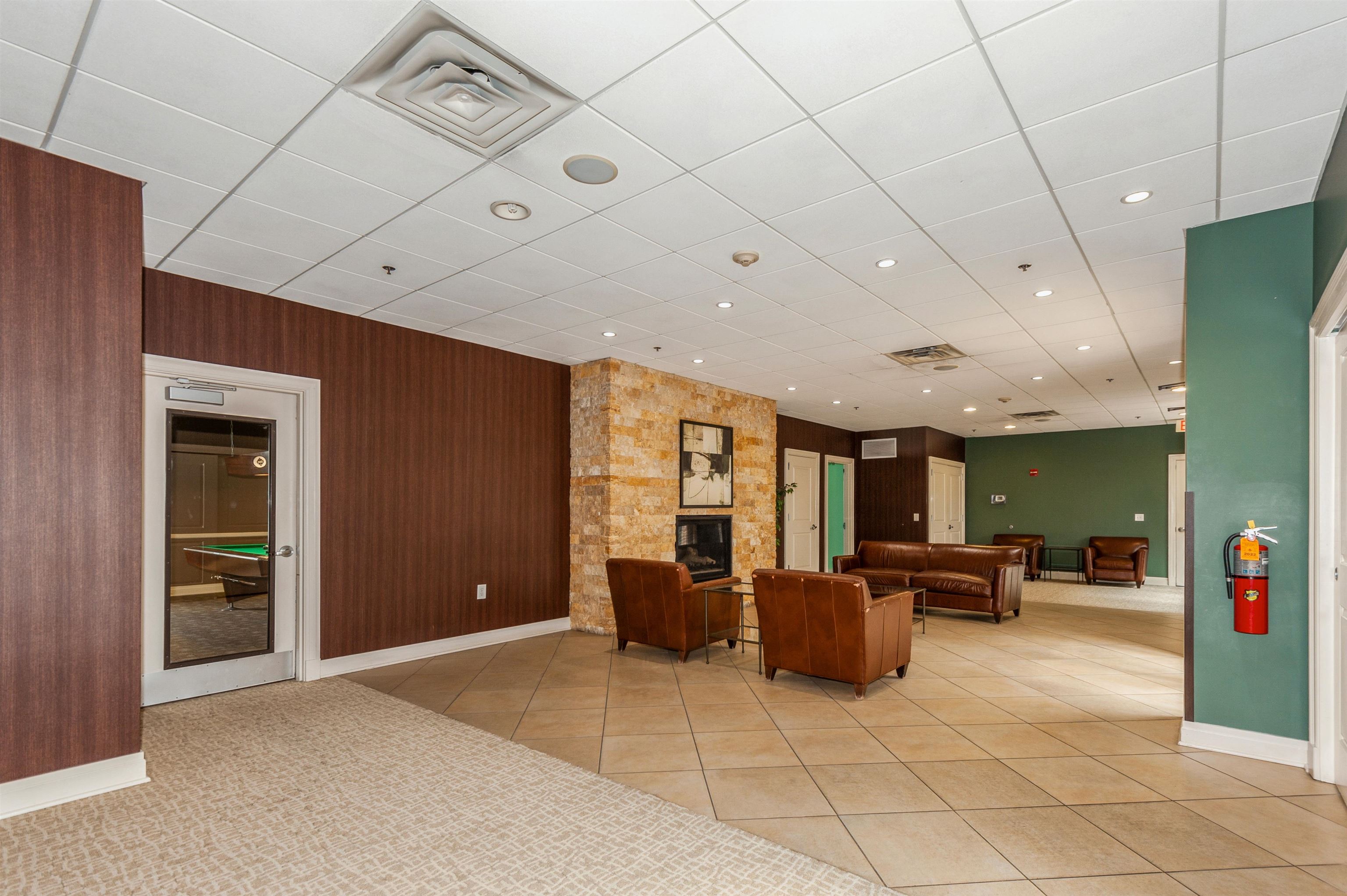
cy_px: 448
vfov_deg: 73.7
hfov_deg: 96.8
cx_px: 674
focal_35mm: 16
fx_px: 598
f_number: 8
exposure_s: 1/15
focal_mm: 16
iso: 200
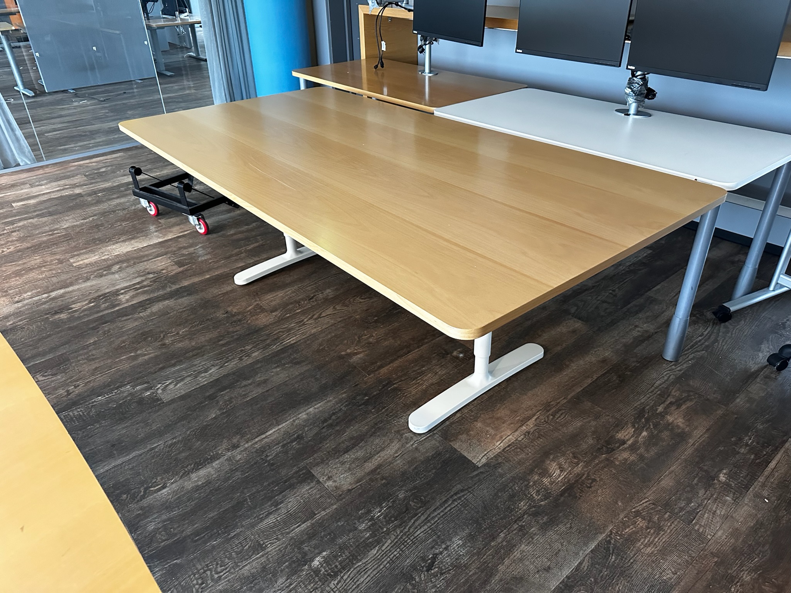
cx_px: 396
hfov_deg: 71.6
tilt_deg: -30.7
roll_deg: +0.8
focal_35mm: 24
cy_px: 296
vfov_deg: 56.8
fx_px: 548
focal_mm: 6.86
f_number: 1.78
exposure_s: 1/50
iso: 800
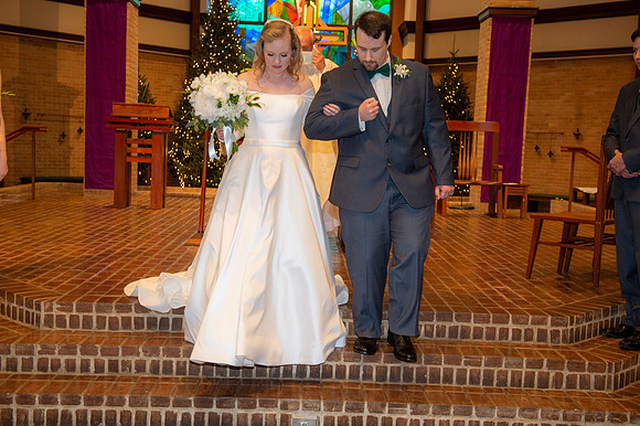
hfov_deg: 41.1
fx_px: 853
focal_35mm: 48
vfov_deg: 28.0
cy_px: 213
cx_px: 320
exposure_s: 1/125
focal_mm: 48
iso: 1600
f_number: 5.6
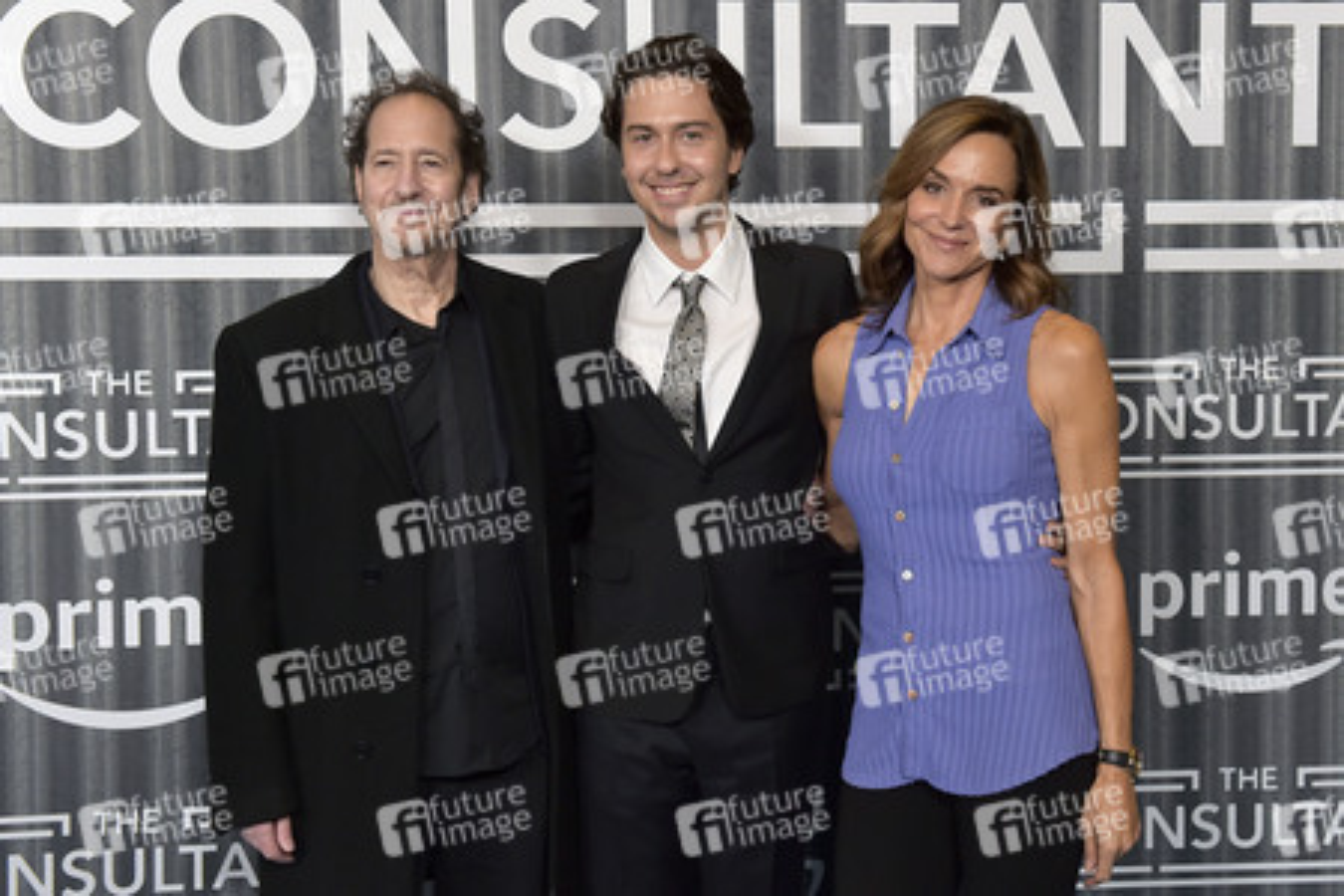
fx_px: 1792
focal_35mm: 48
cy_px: 448
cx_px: 672
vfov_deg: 28.1
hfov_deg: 41.1
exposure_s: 1/250
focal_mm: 48
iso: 2500
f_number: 6.3
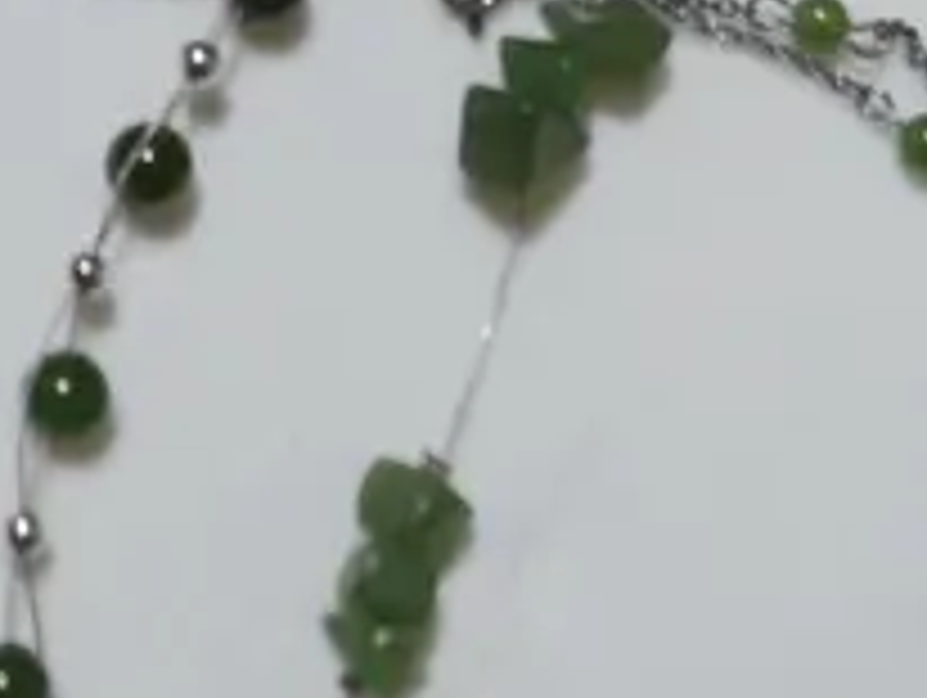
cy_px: -700
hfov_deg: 12.2
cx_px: -81
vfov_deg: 8.8
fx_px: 4263
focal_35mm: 159
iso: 200
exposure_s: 1/125
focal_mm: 16
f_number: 4
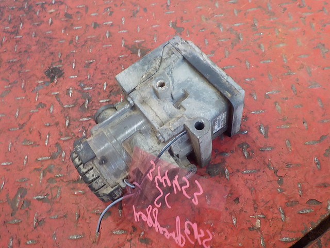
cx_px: 165
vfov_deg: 46.8
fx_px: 286
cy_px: 124
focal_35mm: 30
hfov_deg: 60.0
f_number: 3.3
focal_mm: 4.1
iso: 250
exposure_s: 1/30
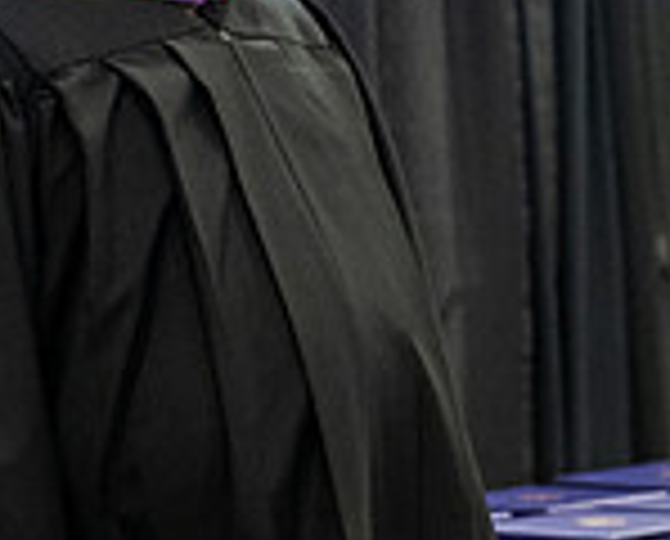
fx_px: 5070
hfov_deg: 7.3
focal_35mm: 255
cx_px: 1286
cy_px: 340
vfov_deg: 6.1
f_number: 4
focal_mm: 70
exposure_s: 1/200
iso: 4000
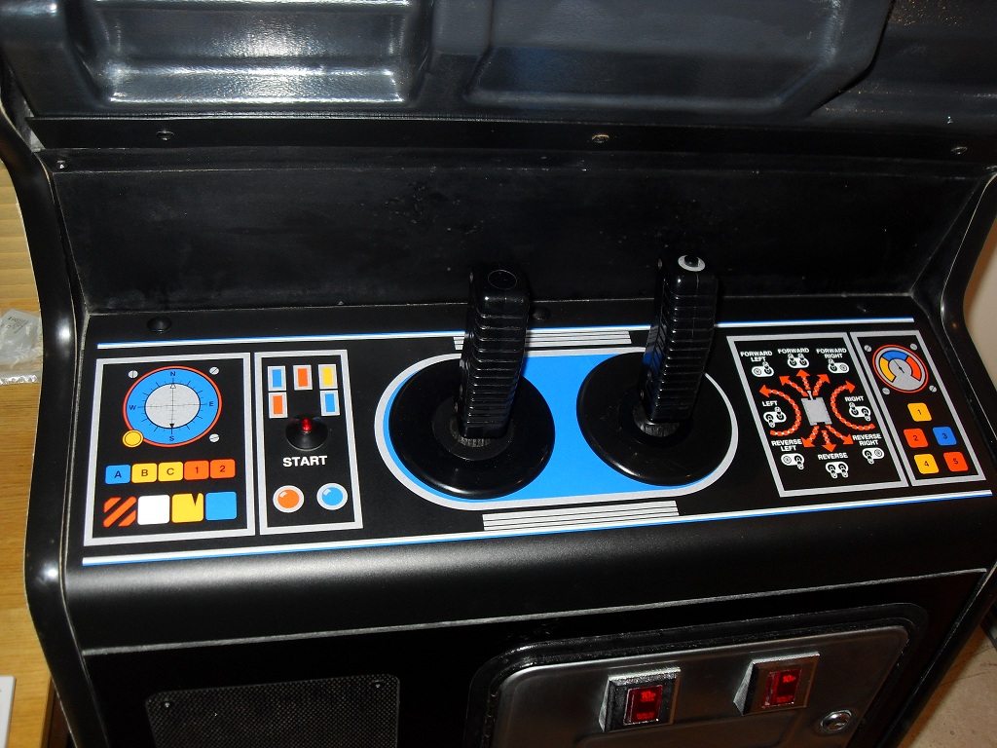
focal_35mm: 34
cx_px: 498
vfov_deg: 41.8
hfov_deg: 54.0
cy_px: 374
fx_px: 979
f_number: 2.8
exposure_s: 1/45
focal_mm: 6.3
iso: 100
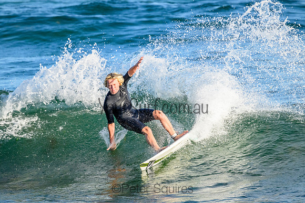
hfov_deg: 2.6
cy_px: 102
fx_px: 6779
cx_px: 152
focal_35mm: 800
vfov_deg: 1.7
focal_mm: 800
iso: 2200
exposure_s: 1/2000
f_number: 11
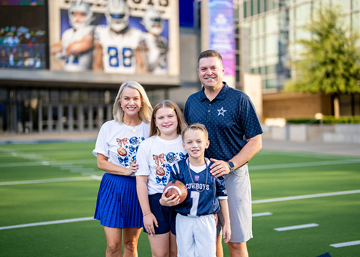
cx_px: 191
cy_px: 128
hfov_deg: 36.5
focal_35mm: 53
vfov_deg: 26.5
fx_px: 546
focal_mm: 50
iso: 100
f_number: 1.2
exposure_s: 1/2000
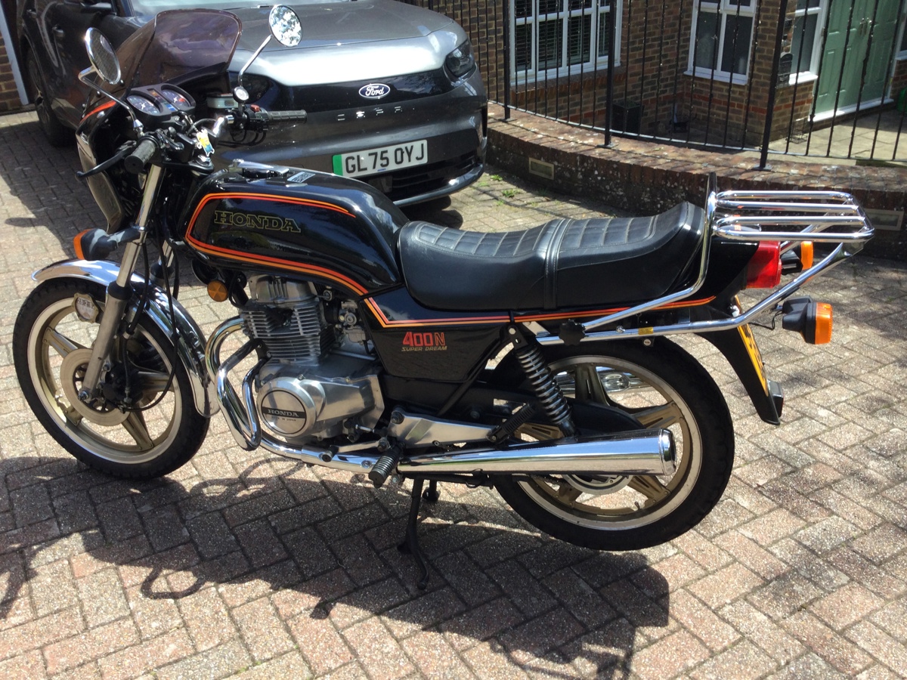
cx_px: 454
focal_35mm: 31
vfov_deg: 45.4
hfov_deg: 58.4
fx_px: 812
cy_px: 340
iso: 25
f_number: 2.4
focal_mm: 3.3
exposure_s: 1/360
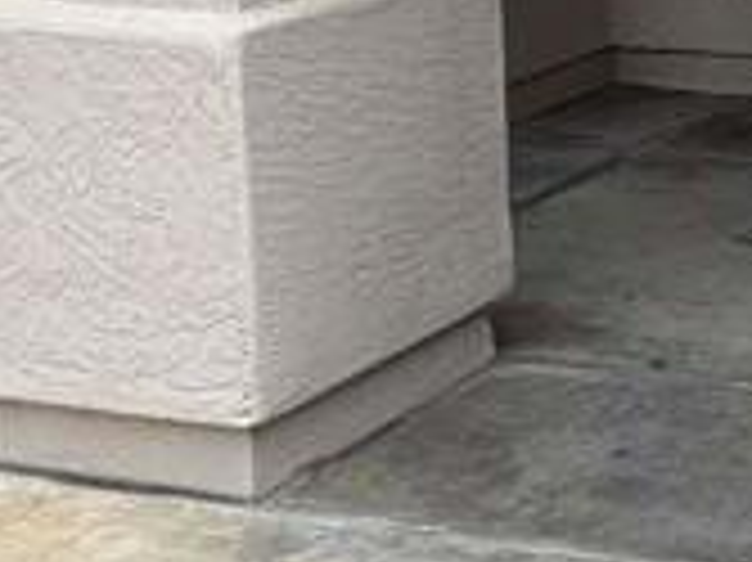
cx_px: 1432
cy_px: -274
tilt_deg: -4.8
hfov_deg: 17.5
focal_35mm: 86
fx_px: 1867
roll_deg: +0.4
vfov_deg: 15.8
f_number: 2.2
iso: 25
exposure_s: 1/770
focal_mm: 2.22
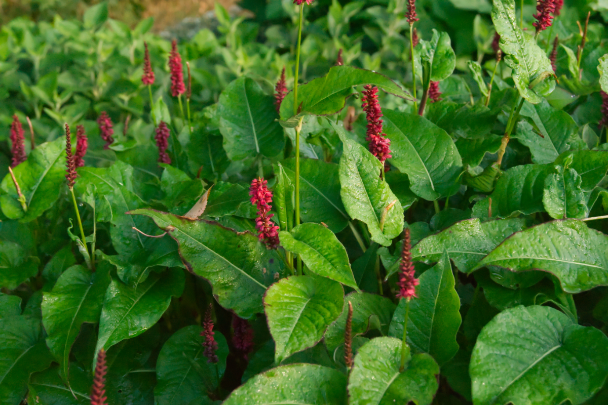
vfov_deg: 20.2
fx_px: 1140
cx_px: 304
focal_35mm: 68
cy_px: 202
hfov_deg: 29.9
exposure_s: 1/500
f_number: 11
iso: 3200
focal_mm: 45
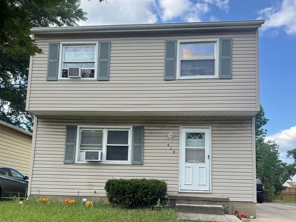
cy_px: 150
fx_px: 282
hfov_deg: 55.3
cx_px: 150
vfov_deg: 42.3
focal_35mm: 33
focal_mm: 6.76
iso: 80
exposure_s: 1/1524
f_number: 1.78
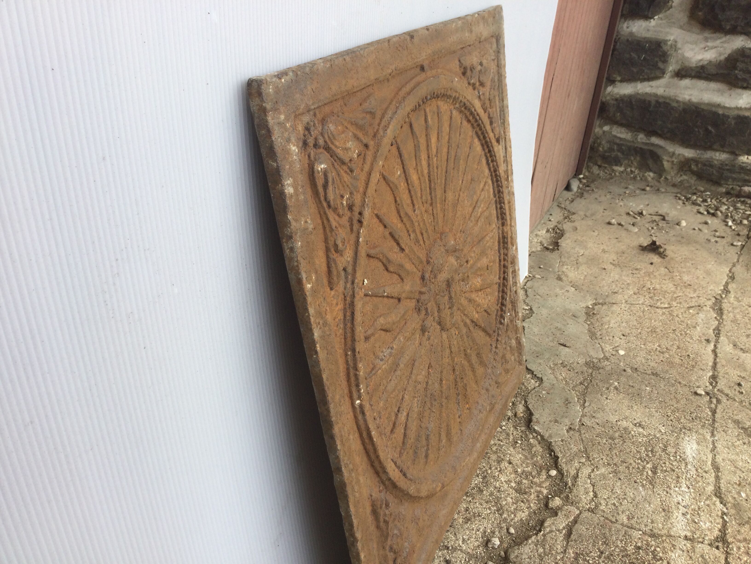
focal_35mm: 31
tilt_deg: -29.0
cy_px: 282
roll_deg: -6.2
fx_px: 673
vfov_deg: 45.4
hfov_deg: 58.4
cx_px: 376
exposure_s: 1/307
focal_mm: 3.3
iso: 25
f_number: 2.4
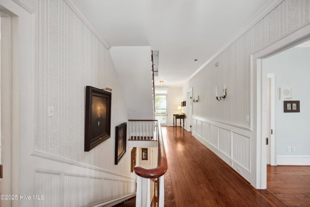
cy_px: 104
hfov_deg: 104.2
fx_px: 121
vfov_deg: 81.3
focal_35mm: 14
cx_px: 155
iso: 250
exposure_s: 1/20
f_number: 5.6
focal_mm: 14
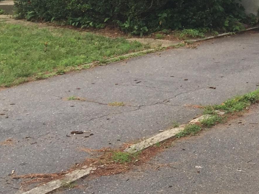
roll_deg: -1.7
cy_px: -81
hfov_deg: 18.8
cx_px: 309
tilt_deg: +2.8
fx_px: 741
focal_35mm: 99
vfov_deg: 14.1
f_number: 2.2
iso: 32
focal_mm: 4.15
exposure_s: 1/527
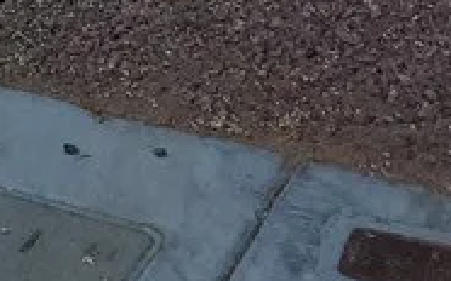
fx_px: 1867
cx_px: -250
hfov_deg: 13.0
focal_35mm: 152
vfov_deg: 6.9
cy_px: -795
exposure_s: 1/129
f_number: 1.8
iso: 40
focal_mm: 5.4
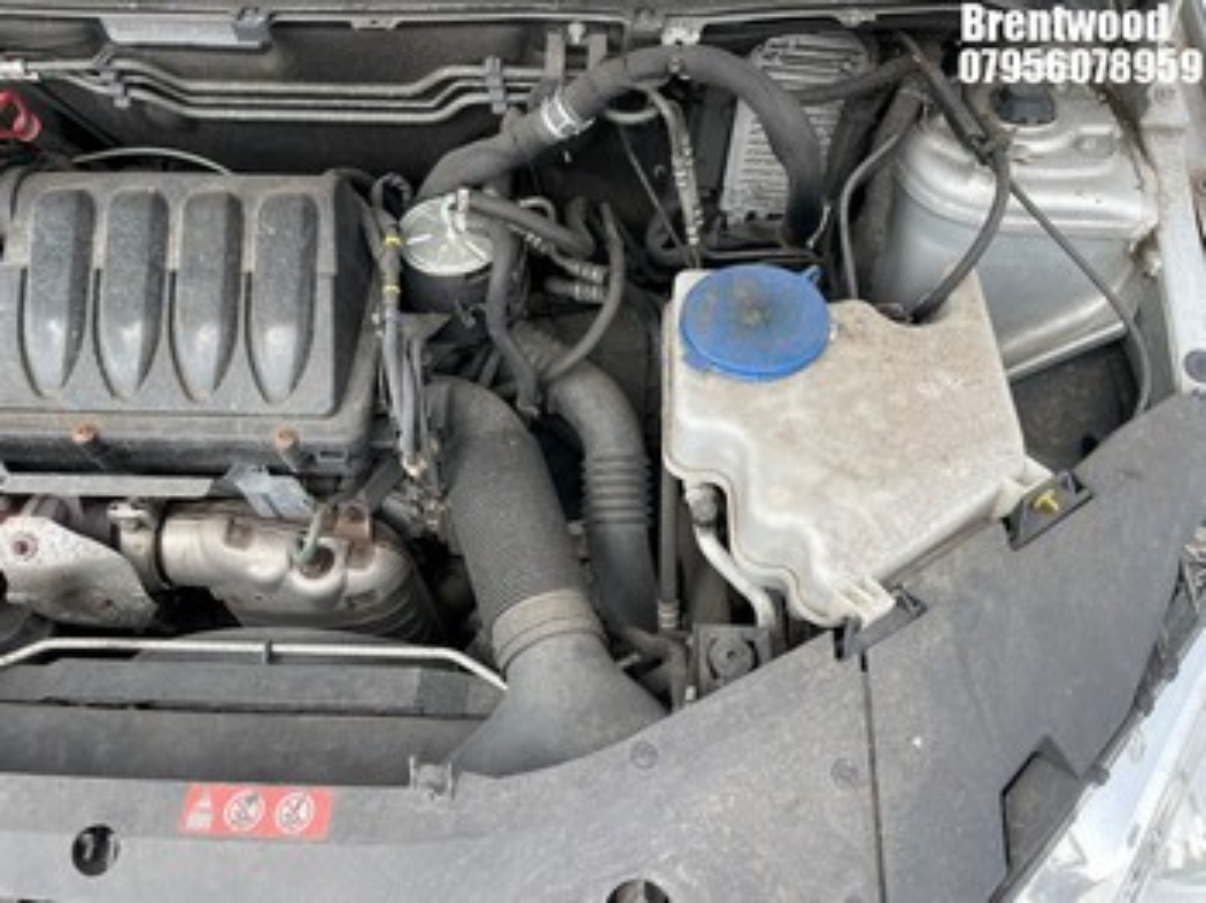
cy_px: 452
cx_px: 603
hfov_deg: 67.3
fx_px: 905
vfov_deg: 53.0
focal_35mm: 26
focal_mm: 4.2
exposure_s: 1/596
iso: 32
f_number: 1.6
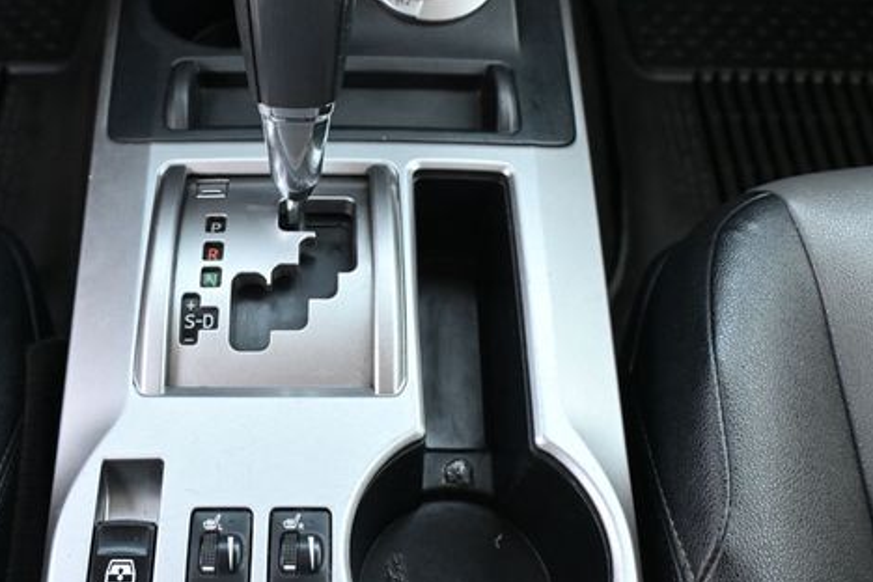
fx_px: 1019
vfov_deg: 31.7
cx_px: 349
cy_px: 215
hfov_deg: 46.1
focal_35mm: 42
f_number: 3.8
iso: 1100
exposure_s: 1/125
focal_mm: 20.5
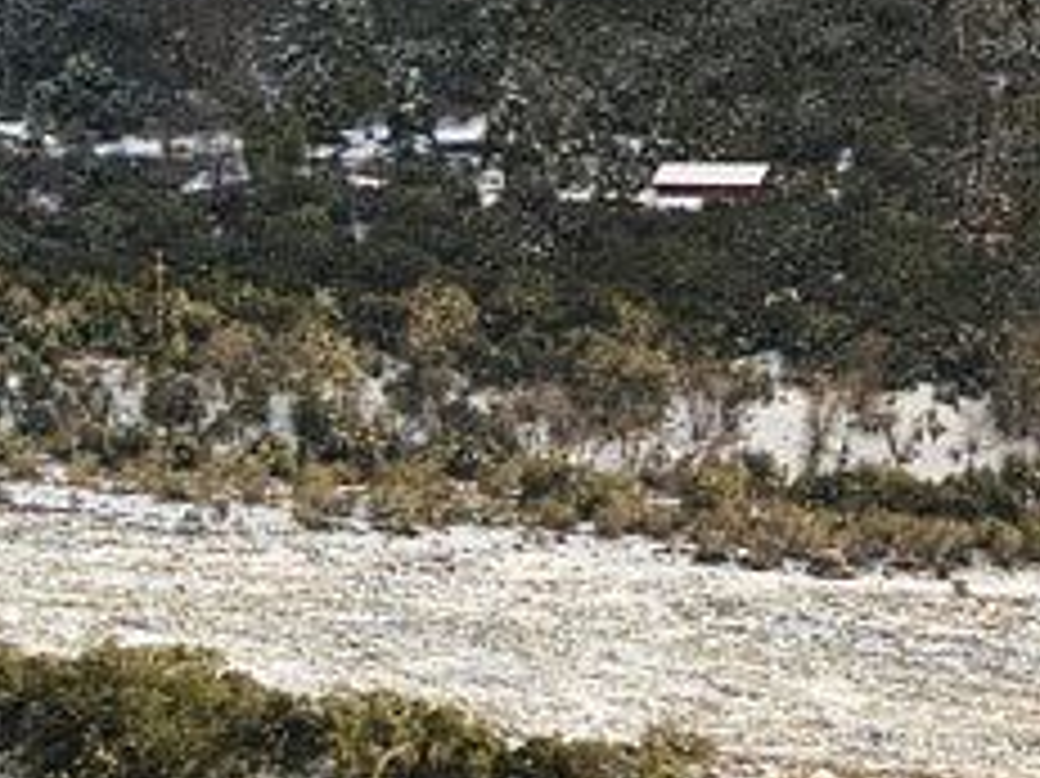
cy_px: -398
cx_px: 1486
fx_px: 5405
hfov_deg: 10.7
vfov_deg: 8.1
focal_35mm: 180
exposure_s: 1/1148
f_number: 2.2
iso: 100
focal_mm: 4.7
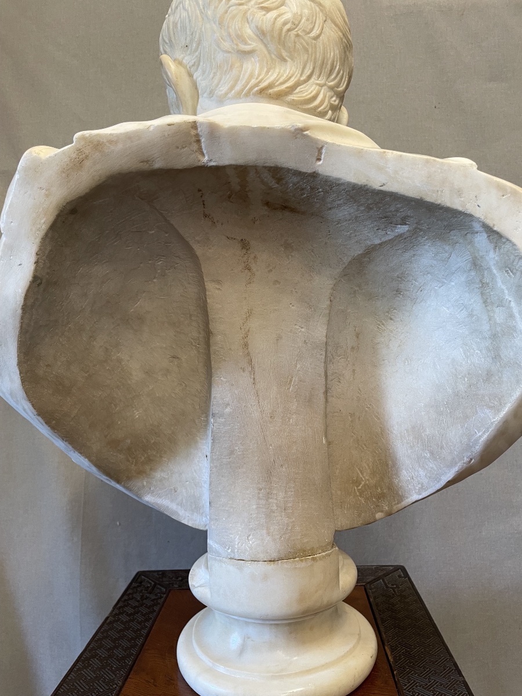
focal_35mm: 26
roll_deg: +2.5
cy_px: 348
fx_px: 523
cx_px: 261
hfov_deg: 53.1
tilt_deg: +1.4
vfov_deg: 67.3
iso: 125
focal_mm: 4.2
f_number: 1.6
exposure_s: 1/50
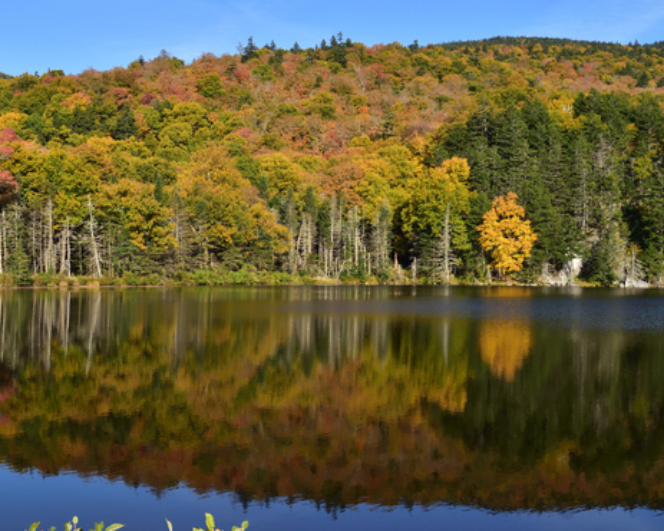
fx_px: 836
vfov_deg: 35.2
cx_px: 275
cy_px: 265
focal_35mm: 43
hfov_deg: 43.2
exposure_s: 1/800
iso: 640
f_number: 9
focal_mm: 25
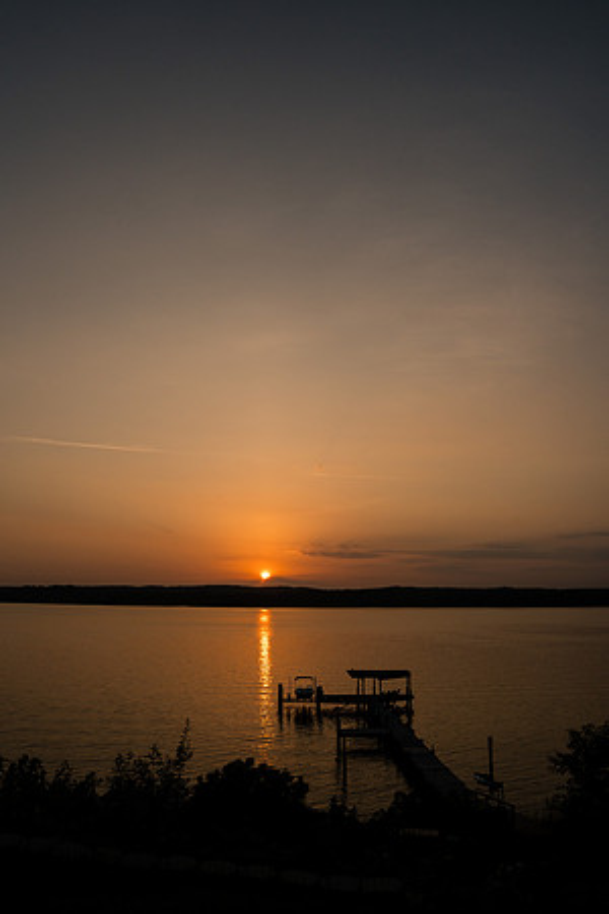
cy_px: 457
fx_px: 609
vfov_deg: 73.7
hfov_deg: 53.1
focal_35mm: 24
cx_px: 304
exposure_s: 1/1000
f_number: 10
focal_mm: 24
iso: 400
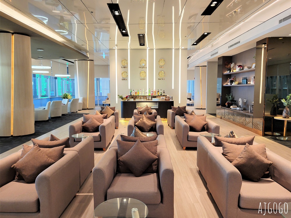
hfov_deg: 67.3
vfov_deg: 53.1
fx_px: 219
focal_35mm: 26
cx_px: 146
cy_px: 109
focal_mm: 5.4
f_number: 1.8
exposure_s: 1/50
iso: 200
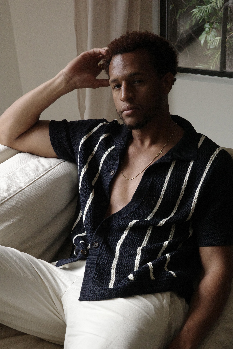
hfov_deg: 33.4
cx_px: 116
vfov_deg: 48.5
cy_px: 174
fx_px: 388
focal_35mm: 40
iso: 2500
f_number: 6.3
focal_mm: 26
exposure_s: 1/100
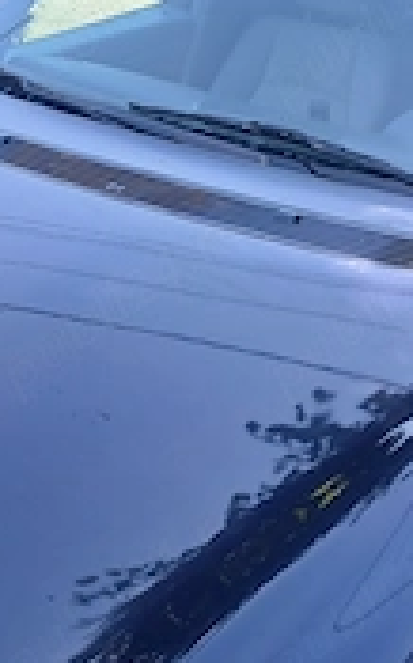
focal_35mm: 63
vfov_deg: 32.5
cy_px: 364
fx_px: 1137
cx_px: 258
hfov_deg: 20.5
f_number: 1.8
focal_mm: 3.98
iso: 32
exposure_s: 1/100
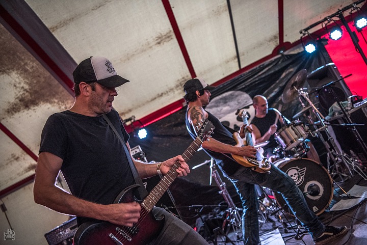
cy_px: 122
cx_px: 184
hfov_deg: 50.7
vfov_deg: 35.1
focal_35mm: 38
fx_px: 388
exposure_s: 1/100
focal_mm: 38
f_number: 2.8
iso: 2000
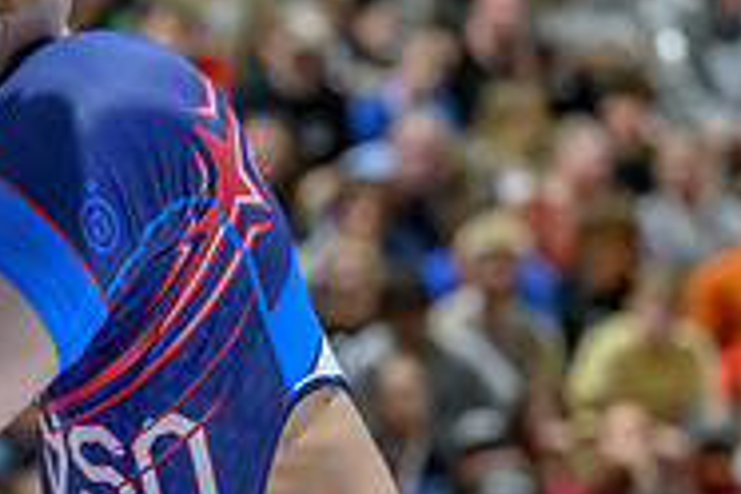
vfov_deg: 3.3
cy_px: 443
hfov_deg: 5.0
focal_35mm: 414
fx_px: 8521
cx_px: -100
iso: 7200
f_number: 2.8
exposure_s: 1/640
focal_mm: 105
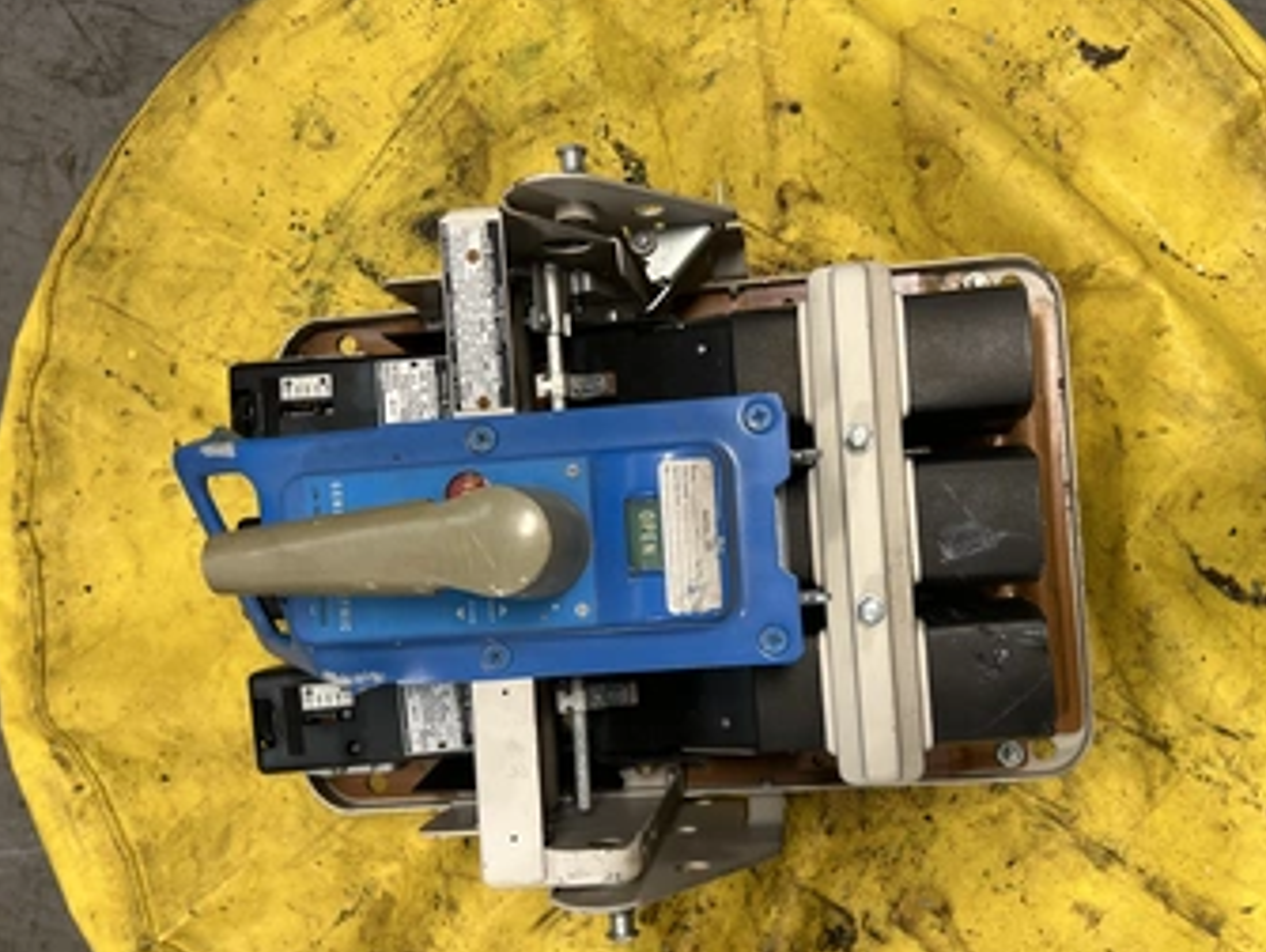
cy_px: 552
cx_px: 707
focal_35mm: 31
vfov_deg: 45.4
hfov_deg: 58.1
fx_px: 1135
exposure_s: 1/120
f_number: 1.5
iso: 80
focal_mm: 5.7
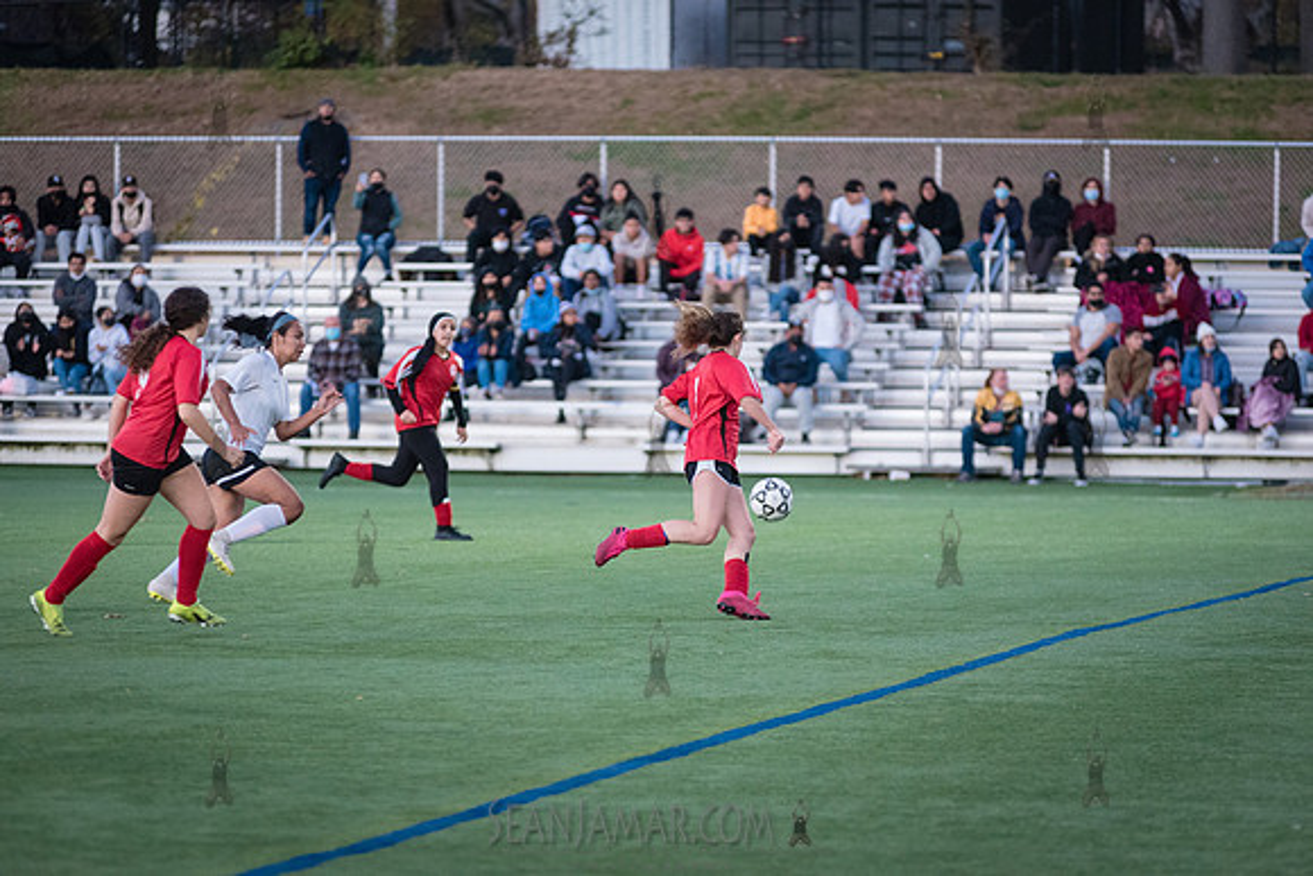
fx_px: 7296
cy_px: 438
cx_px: 656
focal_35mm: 200
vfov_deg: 6.9
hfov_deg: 10.3
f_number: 4
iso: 4000
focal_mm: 200
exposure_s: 1/500
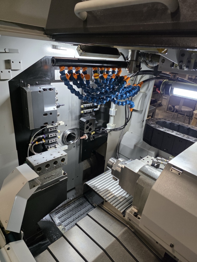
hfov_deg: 58.9
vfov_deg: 73.9
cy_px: 131
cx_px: 98
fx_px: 175
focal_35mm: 23
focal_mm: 6.3
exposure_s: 1/120
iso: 320
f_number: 1.7
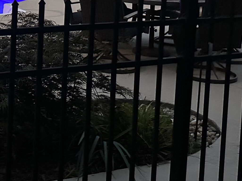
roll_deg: -1.1
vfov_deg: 19.3
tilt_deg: -2.9
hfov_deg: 25.3
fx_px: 503
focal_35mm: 72
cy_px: -32
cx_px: -15
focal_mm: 6.86
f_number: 1.78
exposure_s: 1/30
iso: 2000
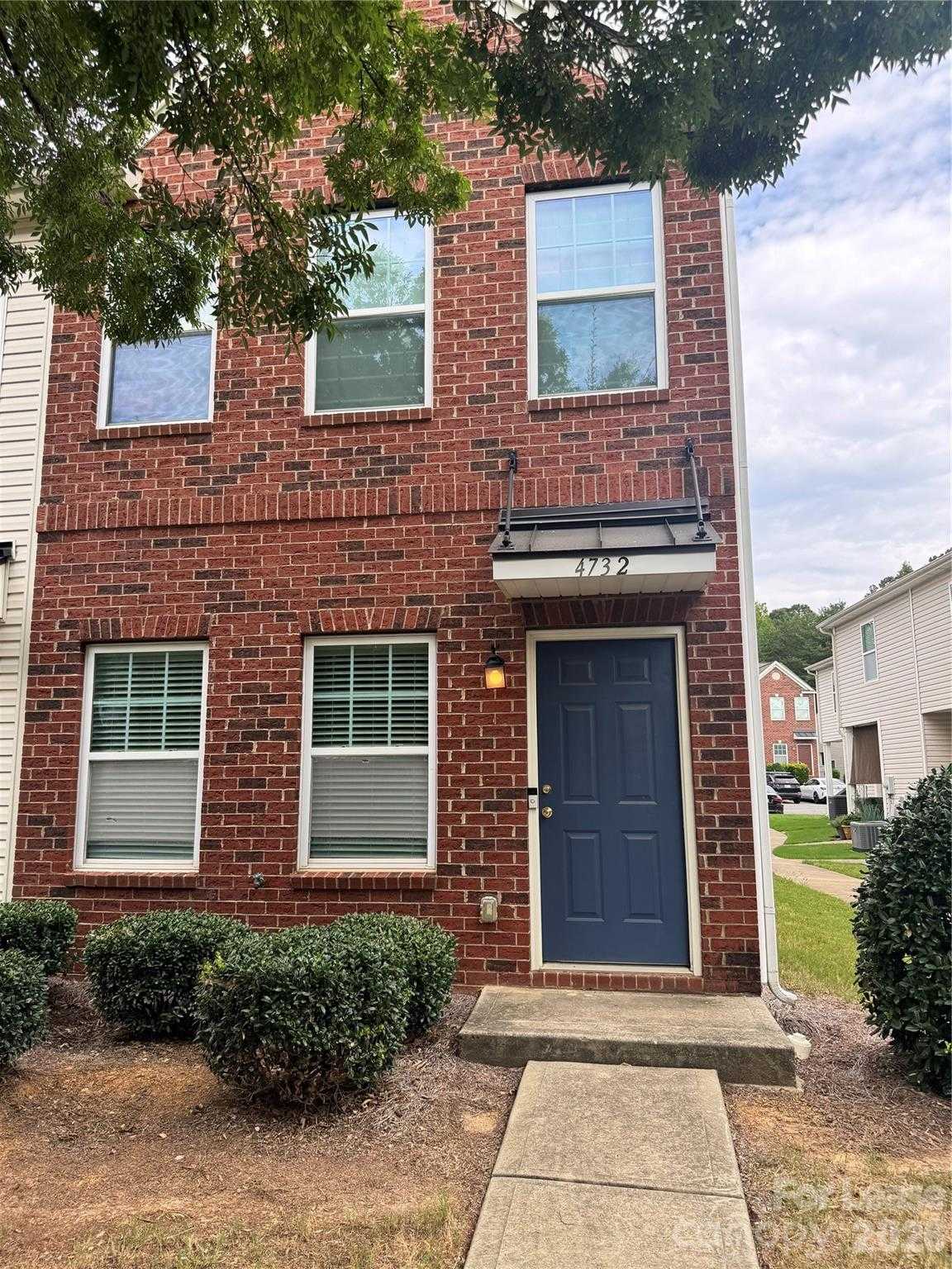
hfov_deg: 56.8
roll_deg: +0.4
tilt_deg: +8.2
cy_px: 634
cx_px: 476
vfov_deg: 71.6
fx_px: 880
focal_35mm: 24
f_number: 1.78
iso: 80
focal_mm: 6.76
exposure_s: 1/535
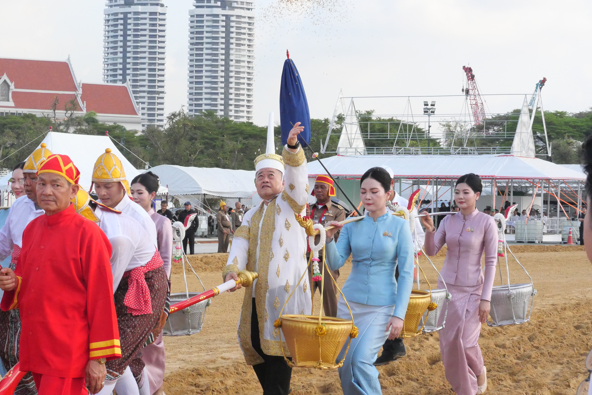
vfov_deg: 14.7
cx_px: 296
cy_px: 198
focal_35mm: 93
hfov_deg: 21.9
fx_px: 1530
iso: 4000
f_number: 11
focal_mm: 45
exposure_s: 1/1600
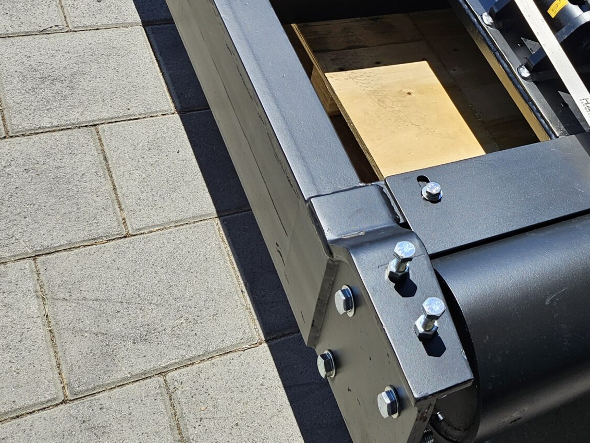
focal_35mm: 52
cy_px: 74
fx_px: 886
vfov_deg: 27.3
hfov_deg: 33.2
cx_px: 610
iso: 25
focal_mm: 5.4
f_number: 1.8
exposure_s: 1/1332
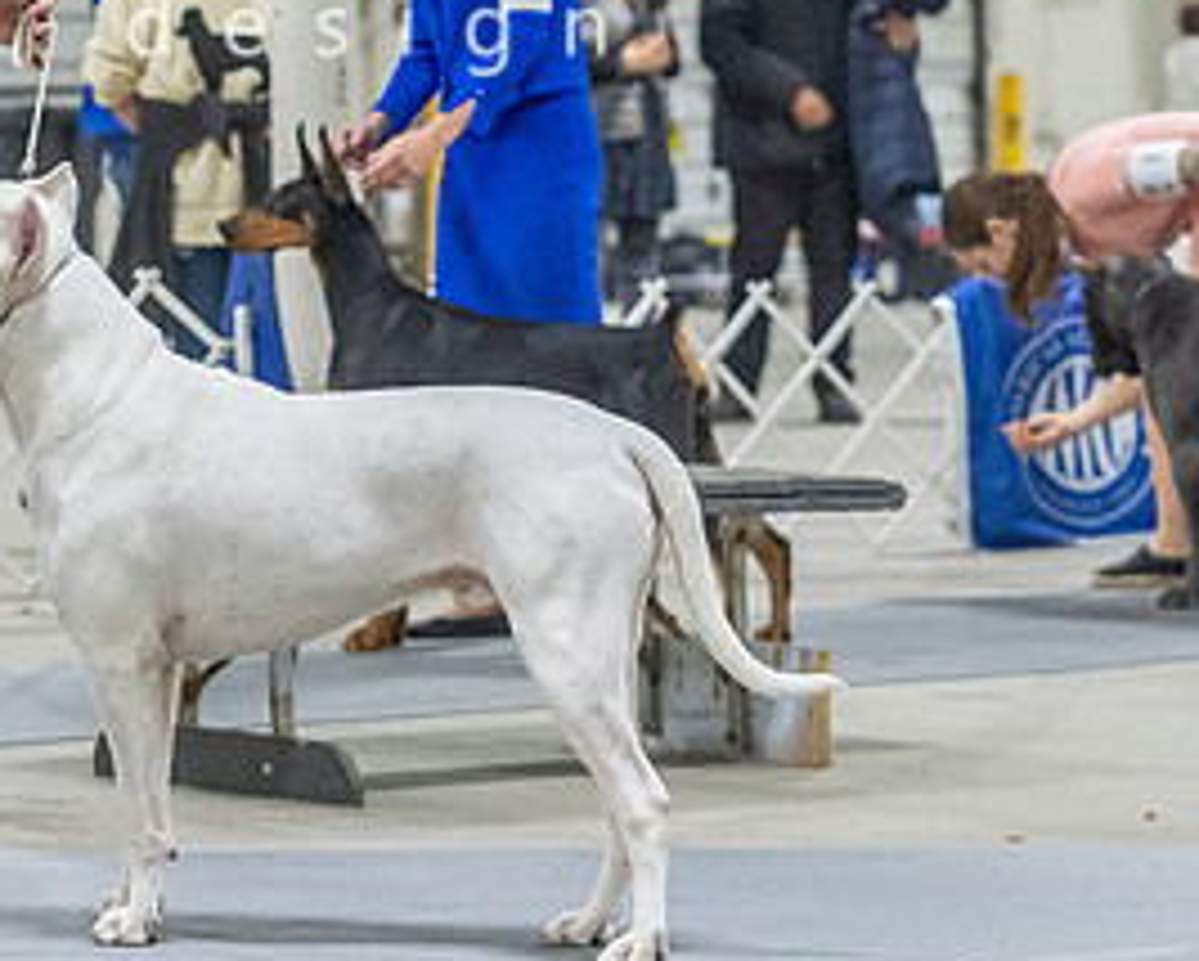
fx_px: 6570
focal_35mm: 185
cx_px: -43
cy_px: 189
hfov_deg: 10.3
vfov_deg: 8.3
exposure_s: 1/320
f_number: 3.2
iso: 6400
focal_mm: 78
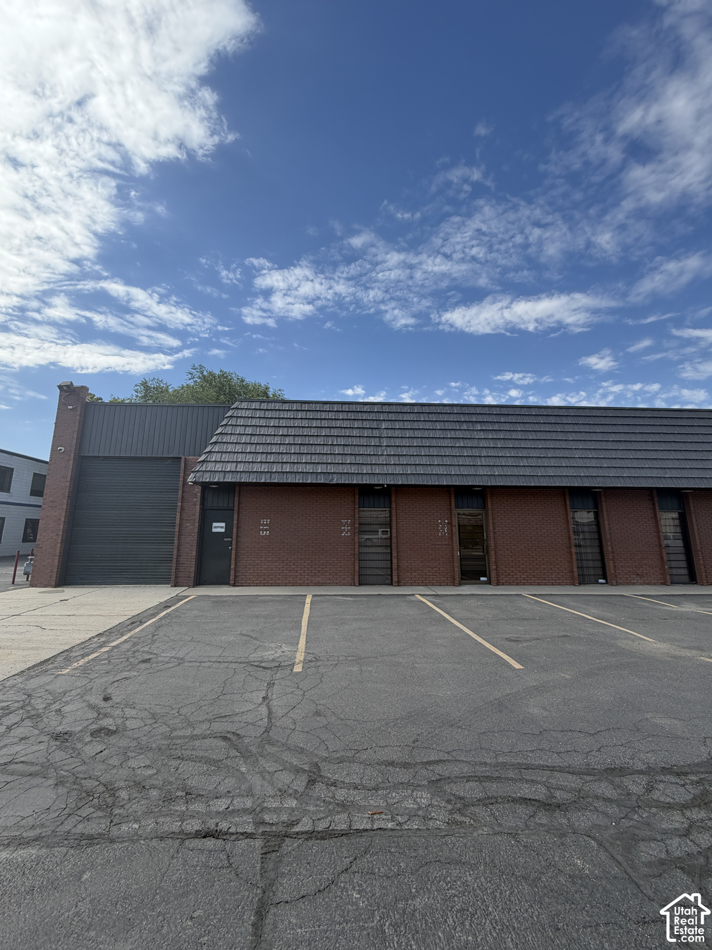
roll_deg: -0.6
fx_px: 411
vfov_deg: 98.1
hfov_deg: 81.7
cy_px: 449
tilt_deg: +12.6
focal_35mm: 15
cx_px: 340
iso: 50
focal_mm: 2.22
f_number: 2.2
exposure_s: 1/502
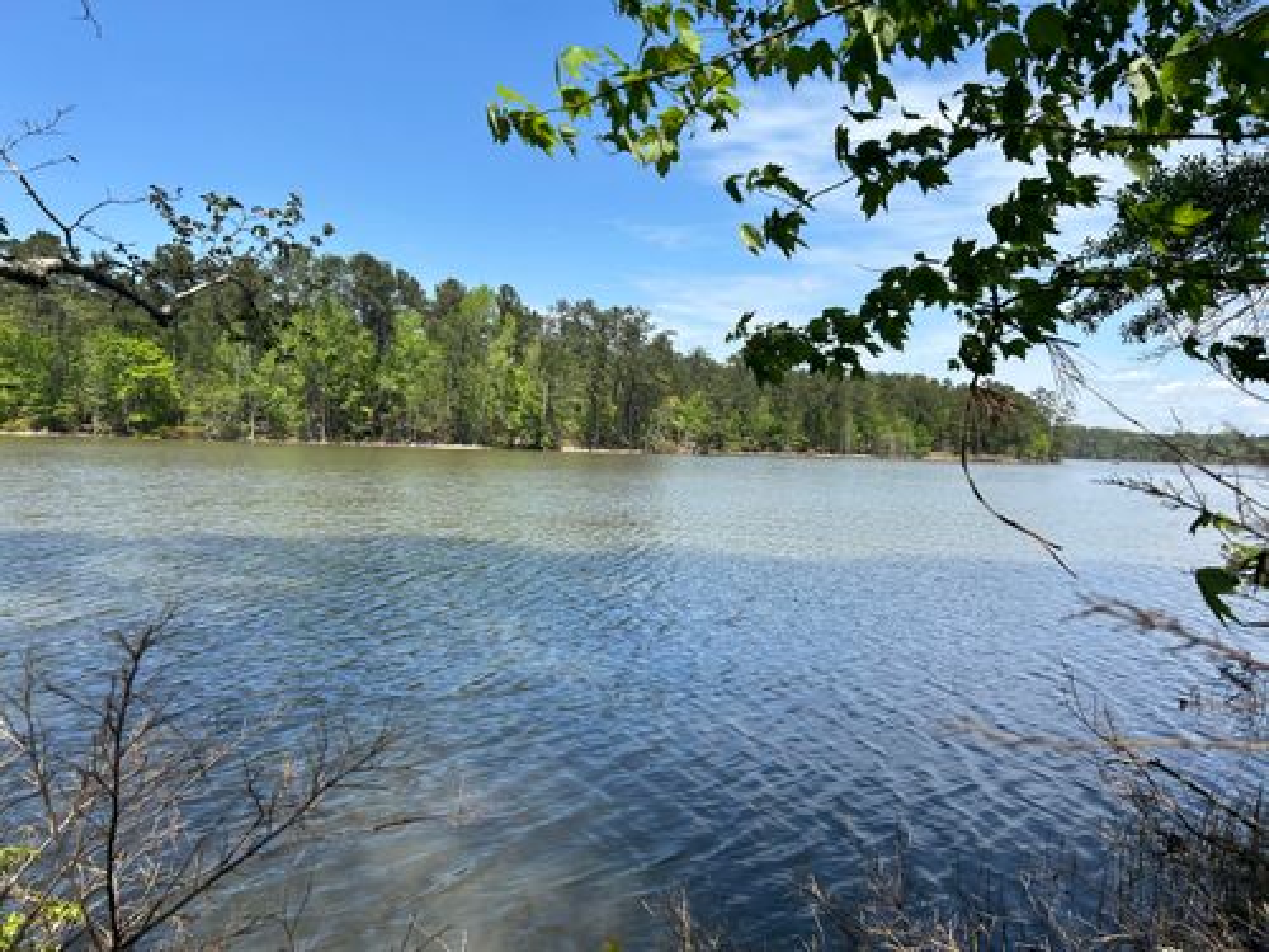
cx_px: 634
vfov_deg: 53.1
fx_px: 953
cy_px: 476
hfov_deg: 67.3
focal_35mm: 26
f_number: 1.5
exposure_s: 1/3257
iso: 50
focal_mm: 5.7
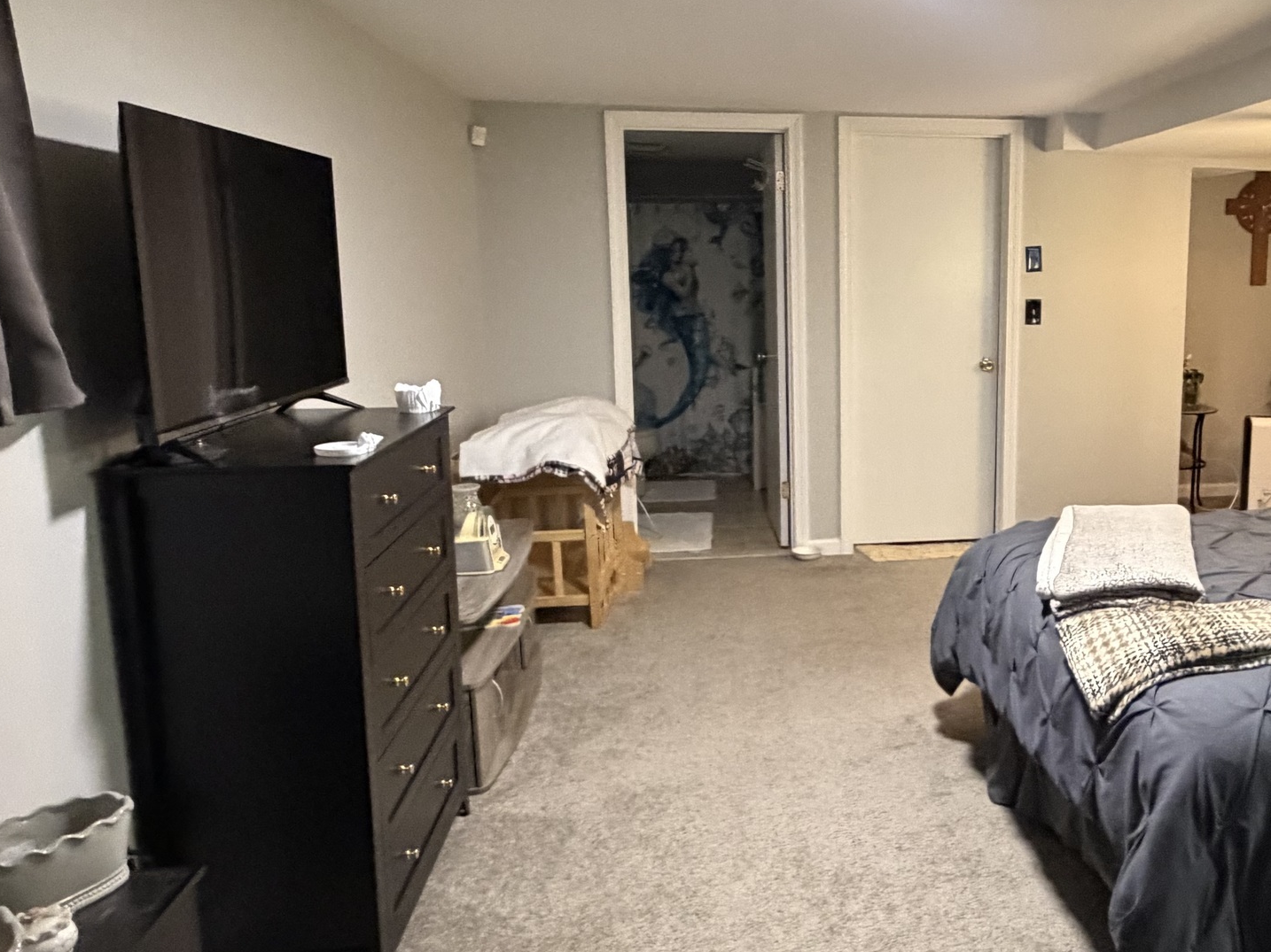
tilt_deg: -8.3
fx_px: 1101
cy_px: 420
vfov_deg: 46.7
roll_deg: +0.5
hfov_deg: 57.9
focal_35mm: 30
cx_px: 898
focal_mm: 2.22
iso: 1000
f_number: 2.2
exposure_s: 1/60
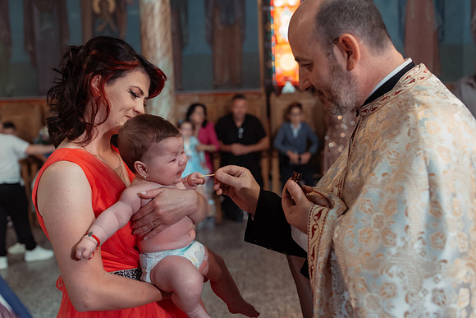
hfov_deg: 54.4
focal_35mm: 35
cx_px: 238
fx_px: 463
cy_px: 159
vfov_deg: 37.9
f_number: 2.8
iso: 1600
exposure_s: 1/200
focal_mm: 35
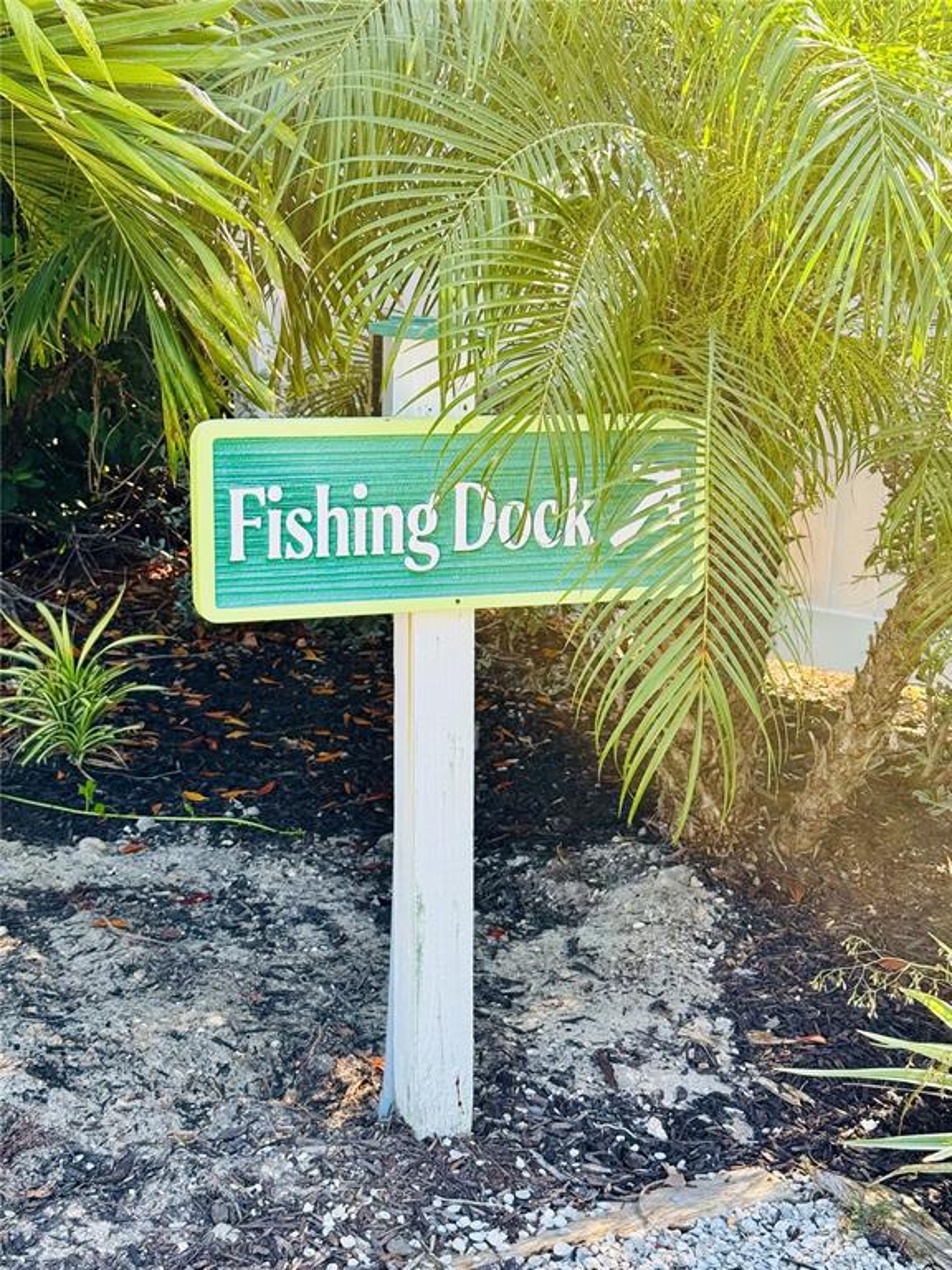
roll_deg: -1.4
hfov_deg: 30.3
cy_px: 635
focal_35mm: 48
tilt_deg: -14.1
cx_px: 476
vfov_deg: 39.7
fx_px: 1760
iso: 64
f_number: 1.78
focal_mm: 6.76
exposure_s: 1/379
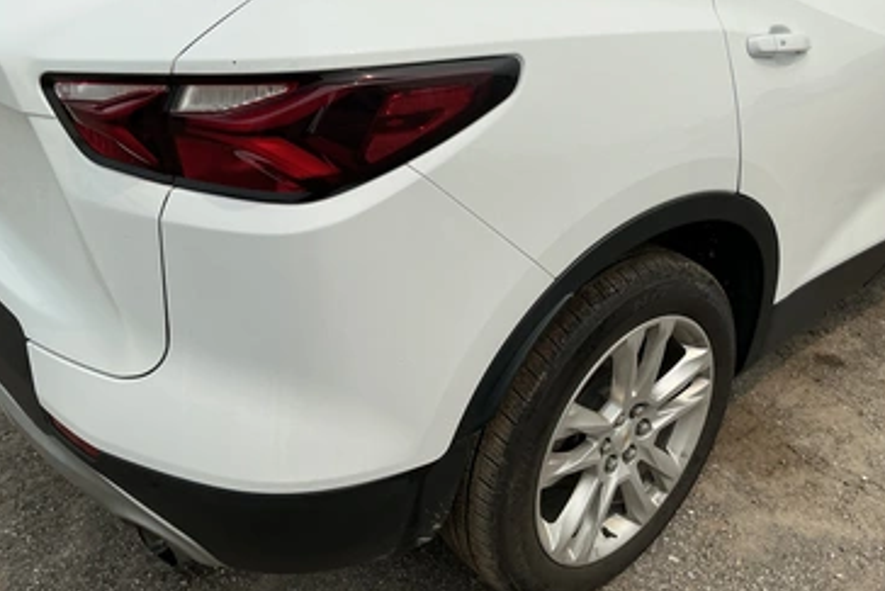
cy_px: 236
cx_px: 474
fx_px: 787
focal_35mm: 32
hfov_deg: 58.6
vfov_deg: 41.0
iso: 25
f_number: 1.8
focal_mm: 3
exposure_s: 1/2320
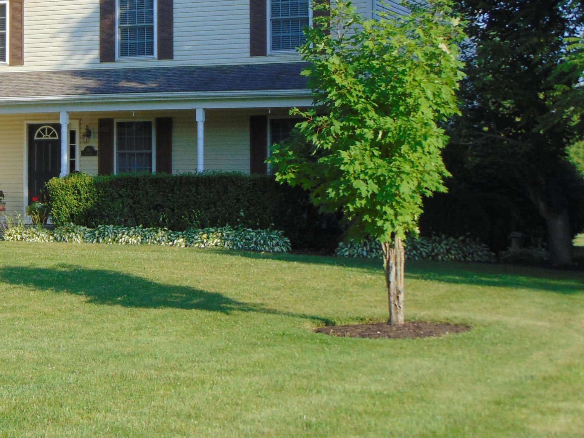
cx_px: 32
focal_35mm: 98
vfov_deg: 15.0
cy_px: 108
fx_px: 1653
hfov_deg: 19.6
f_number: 3.5
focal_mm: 9
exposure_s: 1/640
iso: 80
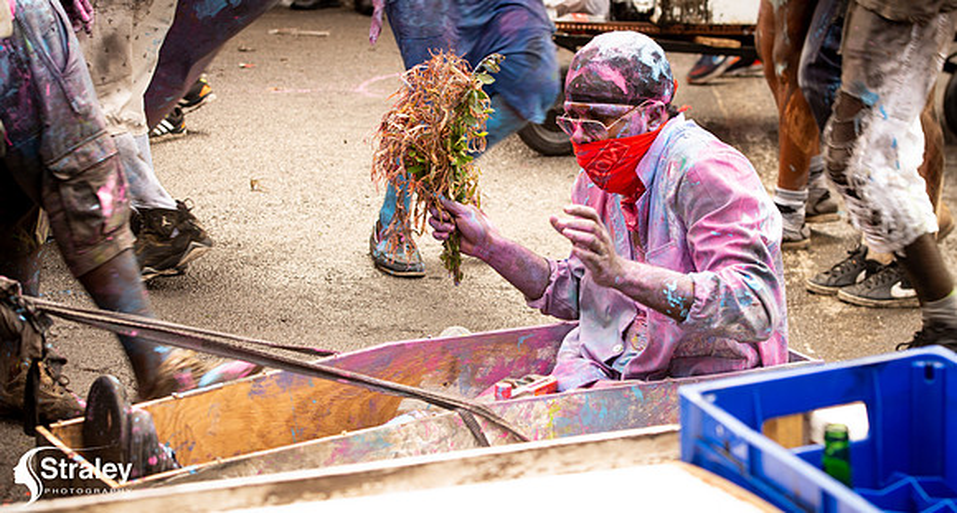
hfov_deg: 25.4
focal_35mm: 84
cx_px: 540
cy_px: 245
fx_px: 2119
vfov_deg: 13.8
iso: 560
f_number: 5.6
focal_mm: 70
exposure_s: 1/160
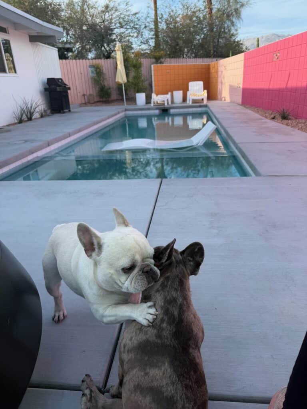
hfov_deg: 56.8
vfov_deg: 71.6
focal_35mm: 24
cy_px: 204
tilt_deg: -23.1
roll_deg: +2.3
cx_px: 154
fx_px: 284
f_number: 1.78
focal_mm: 6.76
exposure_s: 1/1553
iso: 80
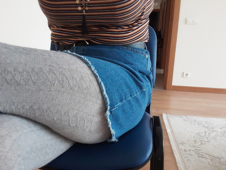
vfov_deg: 46.8
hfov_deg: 59.9
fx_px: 196
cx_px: 113
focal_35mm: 30
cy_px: 85
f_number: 1.9
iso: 250
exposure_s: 1/50
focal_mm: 2.2
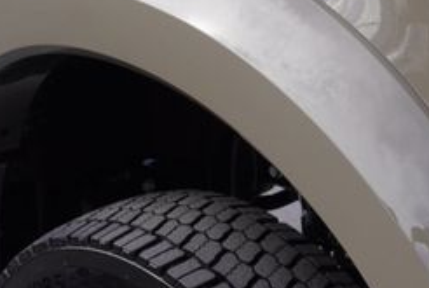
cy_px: 66
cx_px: 396
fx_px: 931
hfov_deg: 25.1
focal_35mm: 78
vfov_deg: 17.4
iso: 100
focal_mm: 20
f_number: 6.3
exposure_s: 1/100
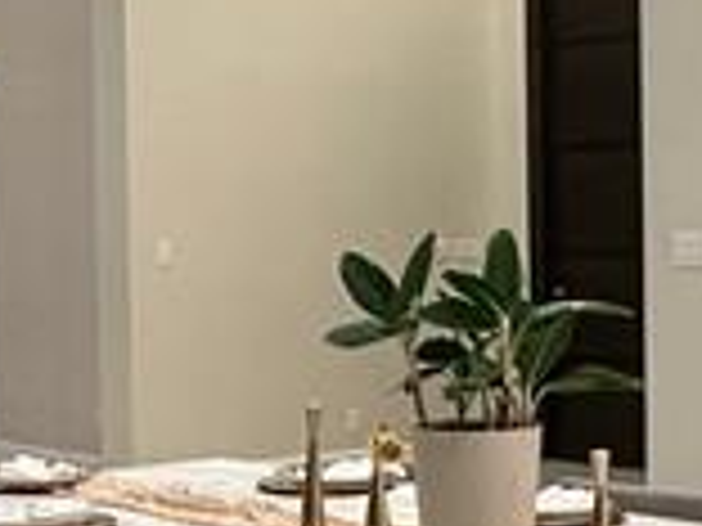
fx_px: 1866
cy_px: 301
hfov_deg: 21.3
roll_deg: +0.9
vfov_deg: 16.1
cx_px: 297
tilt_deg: -1.8
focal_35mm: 92
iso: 250
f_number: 2.2
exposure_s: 1/60
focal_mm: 2.22
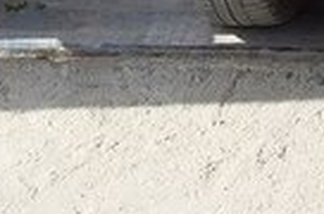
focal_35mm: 157
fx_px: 1410
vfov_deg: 8.3
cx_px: 562
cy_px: -218
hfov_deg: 12.2
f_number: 2.2
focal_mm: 3.3
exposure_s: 1/936
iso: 40
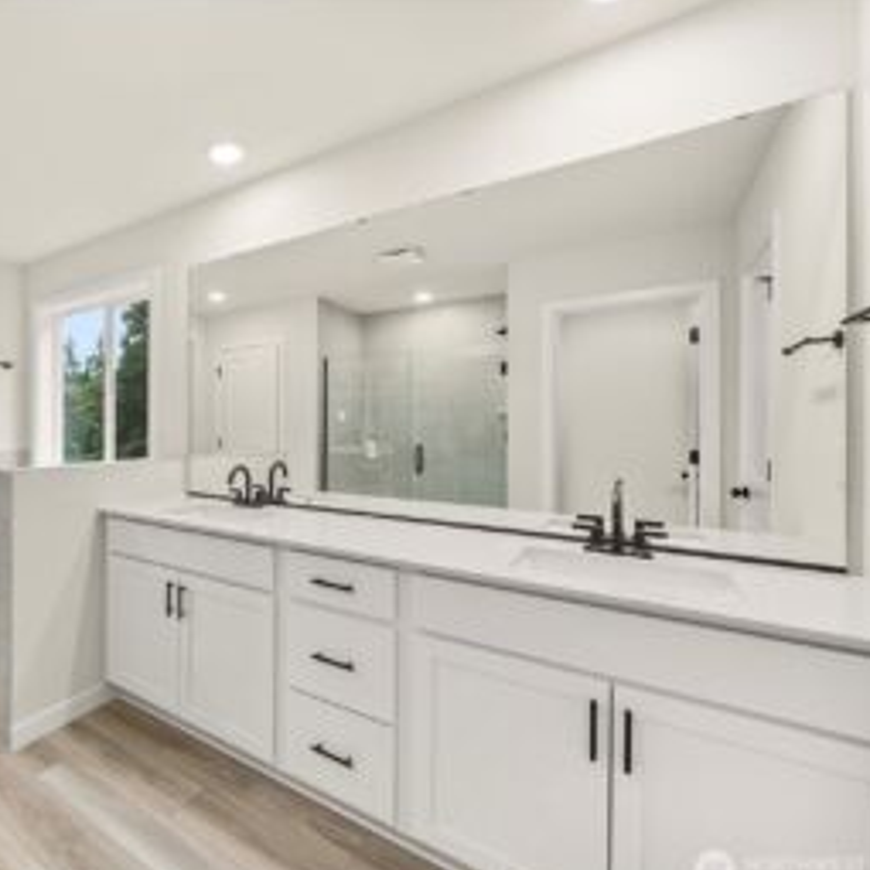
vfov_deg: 87.4
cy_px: 445
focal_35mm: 16
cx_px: 208
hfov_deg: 80.1
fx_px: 455
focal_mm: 12
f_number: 6.3
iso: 100
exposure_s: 1/60
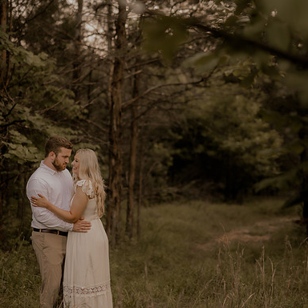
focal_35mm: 68
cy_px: 154
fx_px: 685
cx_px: 134
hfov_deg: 25.3
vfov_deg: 25.4
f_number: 2.2
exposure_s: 1/250
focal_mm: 50
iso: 200
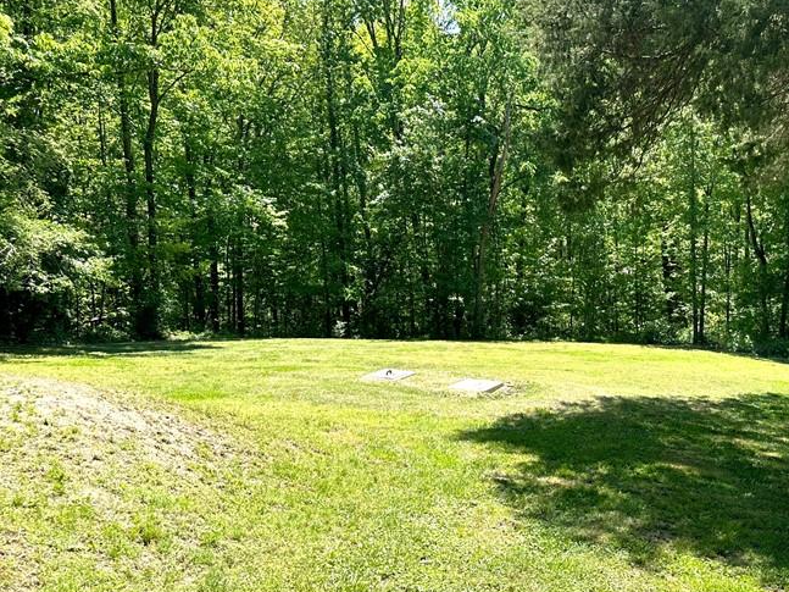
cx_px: 565
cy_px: 332
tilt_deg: -9.8
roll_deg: +0.5
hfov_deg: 47.6
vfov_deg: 37.7
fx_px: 866
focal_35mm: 38
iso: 80
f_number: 1.78
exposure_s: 1/1453
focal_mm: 6.86
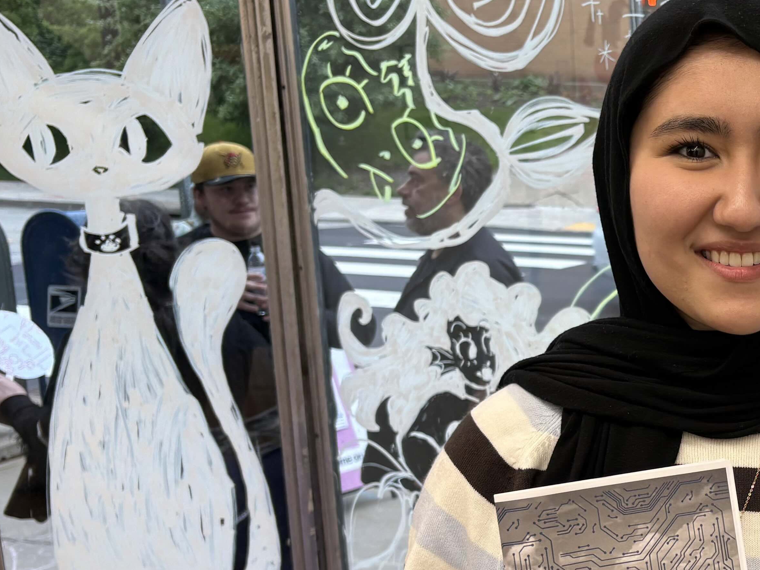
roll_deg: +0.1
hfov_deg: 28.1
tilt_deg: -15.2
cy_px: 447
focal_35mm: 63
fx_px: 1383
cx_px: 831
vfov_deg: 23.0
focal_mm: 5.96
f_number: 1.6
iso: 64
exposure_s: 1/120
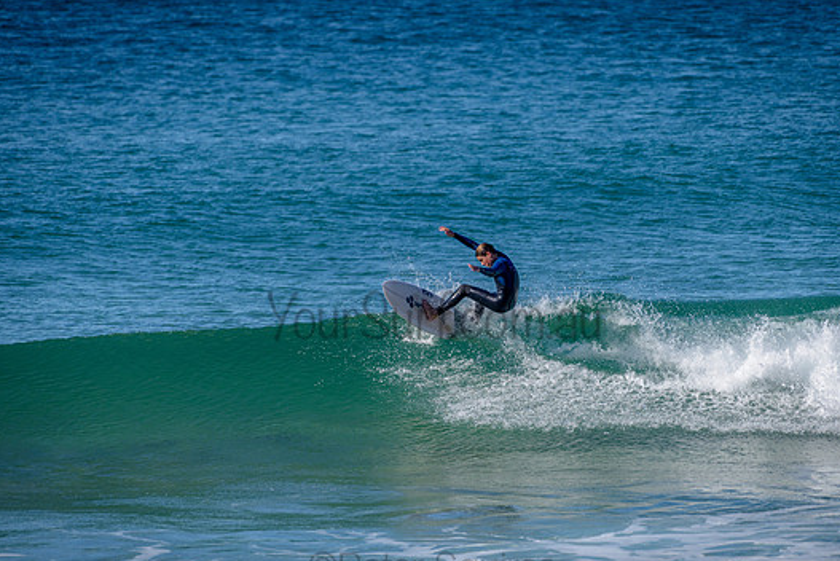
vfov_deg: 2.5
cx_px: 432
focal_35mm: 550
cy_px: 302
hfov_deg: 3.7
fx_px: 12840
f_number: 5.6
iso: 140
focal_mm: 500
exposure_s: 1/2000
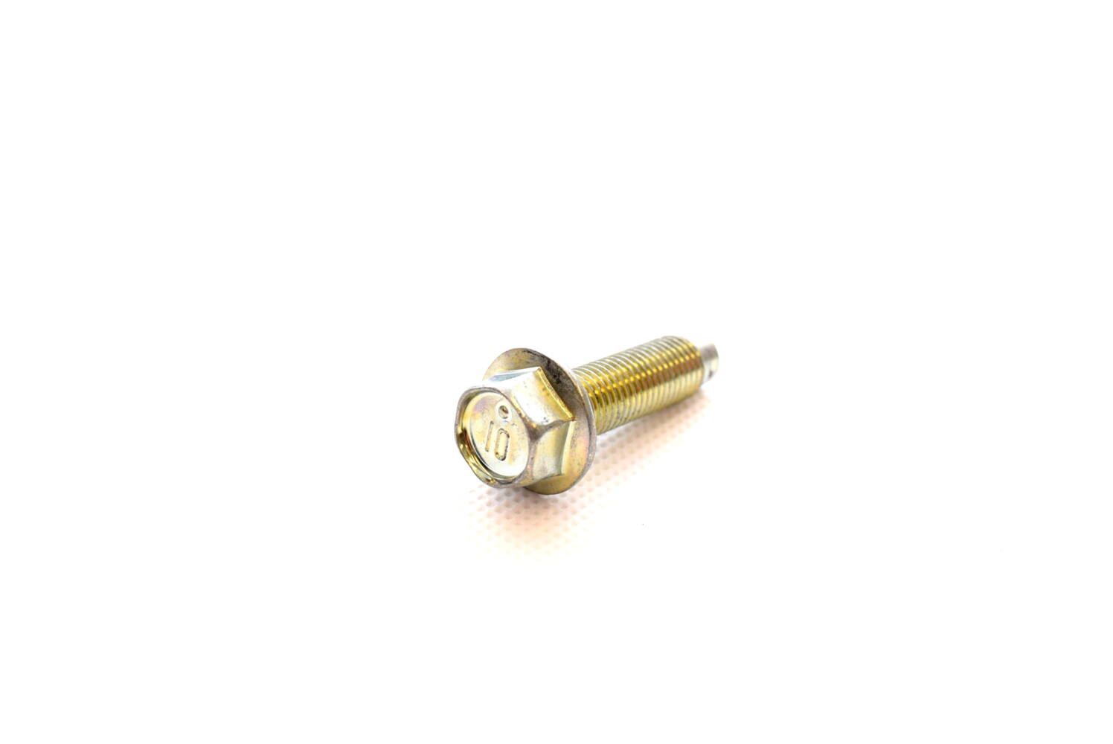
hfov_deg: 35.0
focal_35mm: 57
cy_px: 372
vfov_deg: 23.8
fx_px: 1764
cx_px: 556
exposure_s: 1/250
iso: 400
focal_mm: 38
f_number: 8
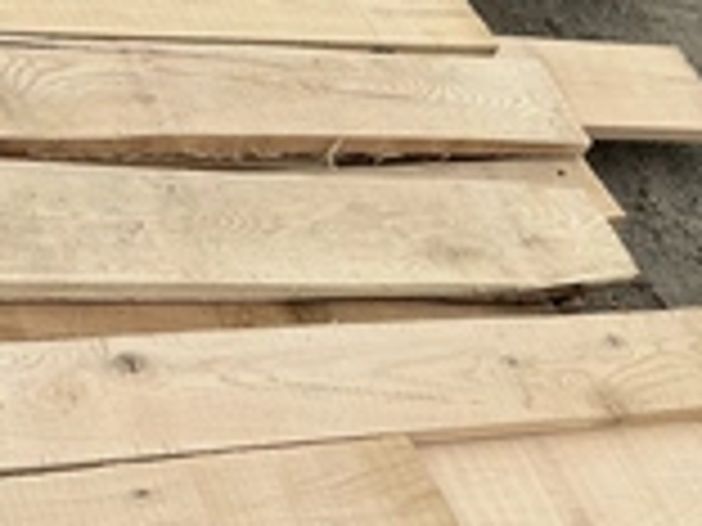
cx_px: 198
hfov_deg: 26.8
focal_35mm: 72
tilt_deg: -44.9
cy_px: 315
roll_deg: -28.8
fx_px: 1460
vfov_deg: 20.4
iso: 25
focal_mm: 3
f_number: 1.8
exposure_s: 1/465
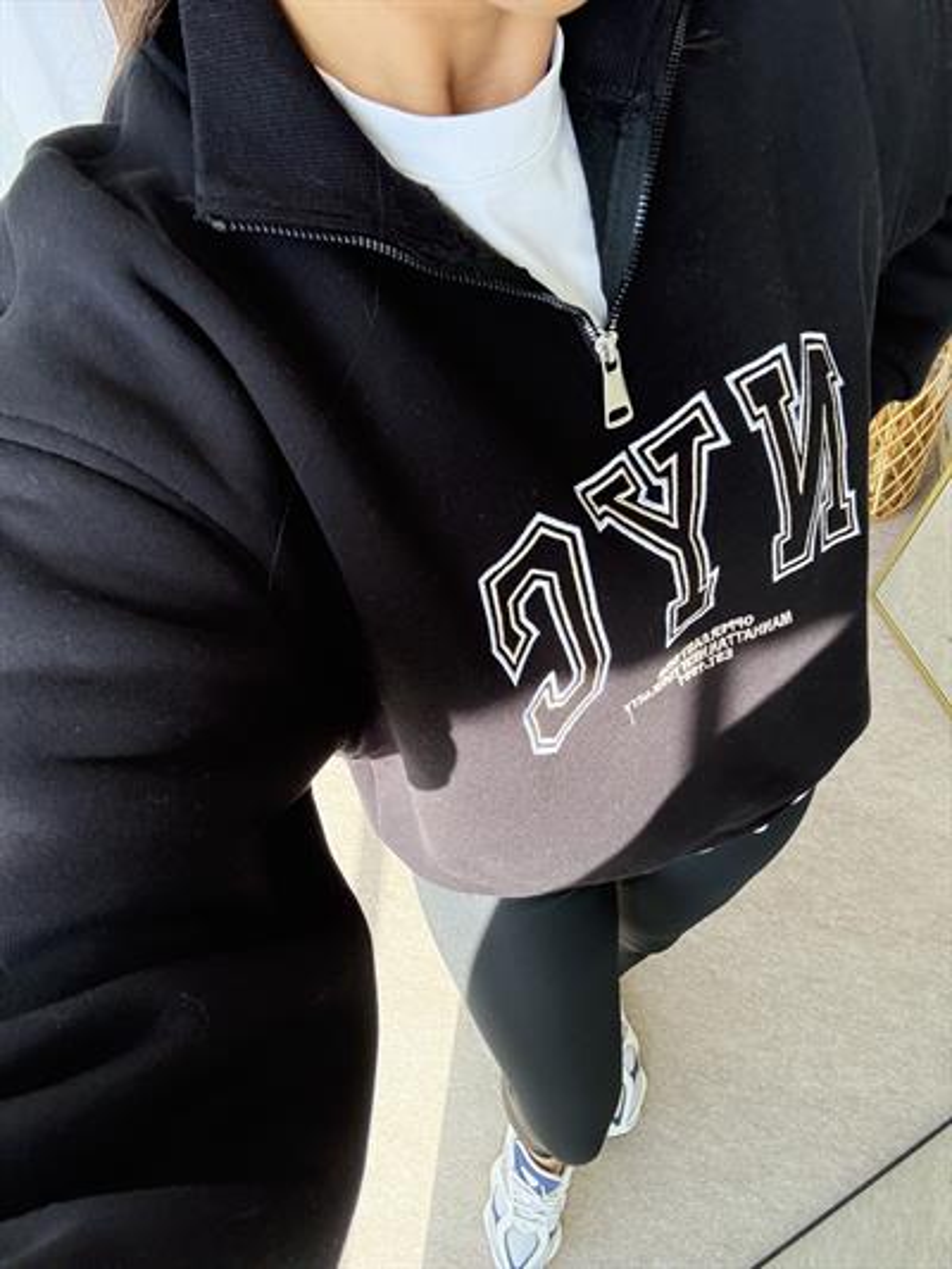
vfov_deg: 73.9
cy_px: 634
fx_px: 843
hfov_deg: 58.9
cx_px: 476
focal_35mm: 23
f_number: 1.9
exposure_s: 1/60
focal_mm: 2.69
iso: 80
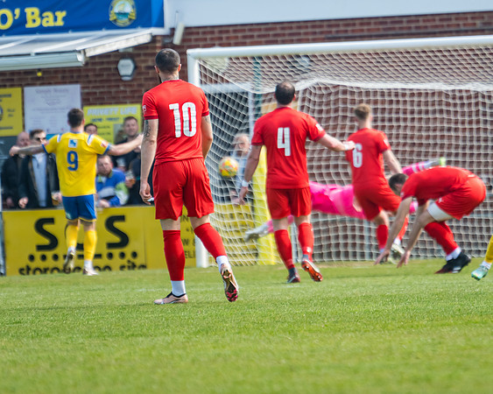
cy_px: 200
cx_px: 281
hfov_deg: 3.9
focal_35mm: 490
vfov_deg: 3.2
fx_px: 7150
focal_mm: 280
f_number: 4
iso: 400
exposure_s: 1/1600
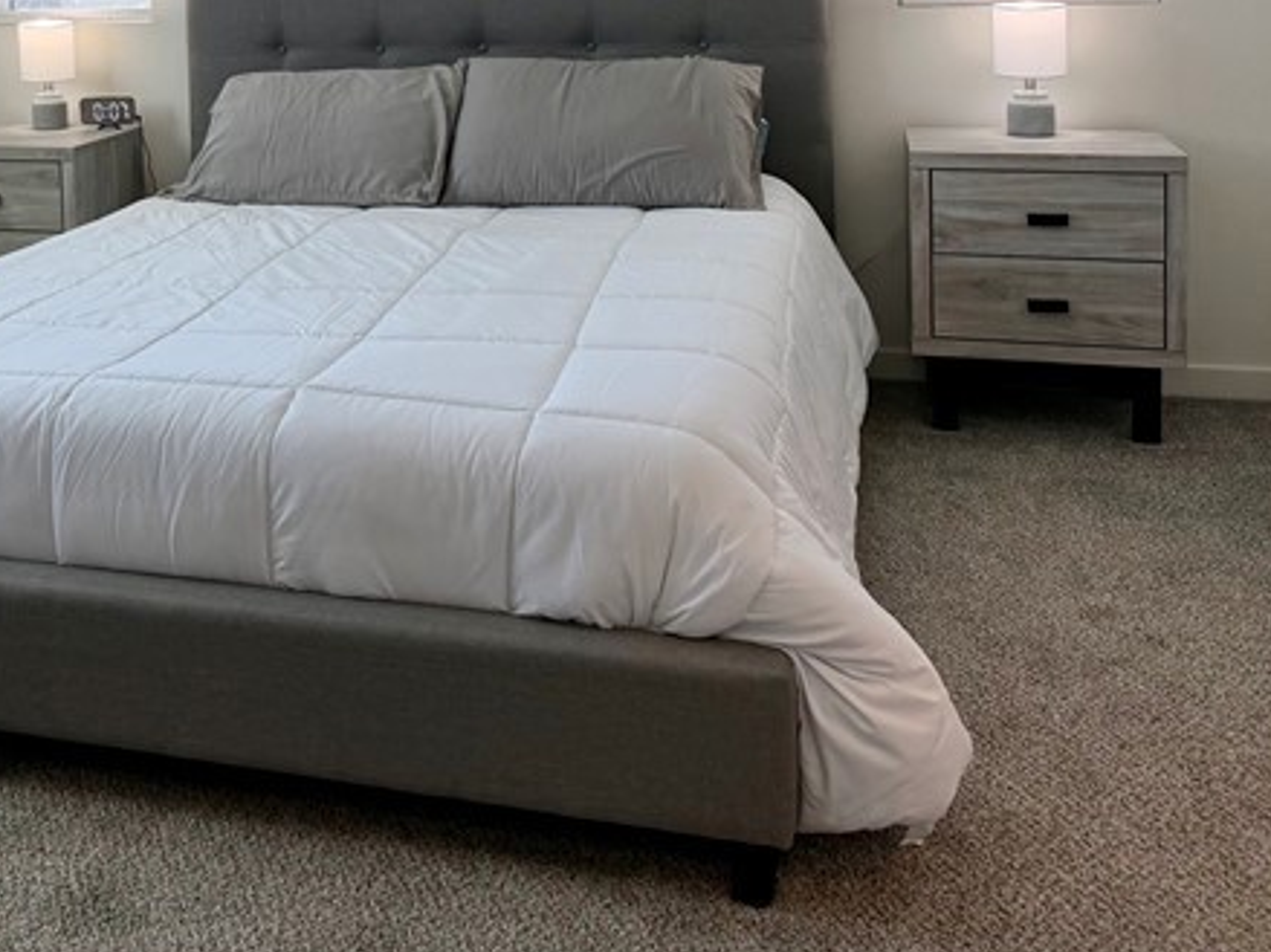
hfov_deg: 33.7
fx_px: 2056
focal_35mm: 56
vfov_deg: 25.0
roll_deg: +2.0
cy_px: 20
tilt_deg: -2.0
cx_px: 330
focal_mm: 6.76
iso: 100
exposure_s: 1/370
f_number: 1.78
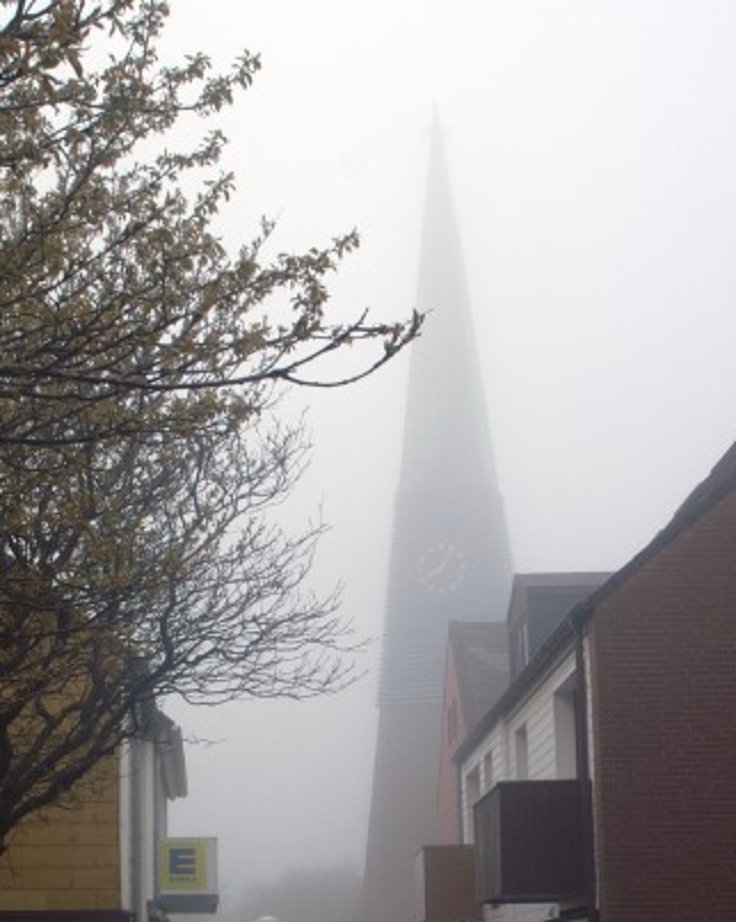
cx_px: 267
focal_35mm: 67
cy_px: 595
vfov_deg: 28.2
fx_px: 1826
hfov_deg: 22.7
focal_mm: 24
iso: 100
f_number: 10
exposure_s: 1/125
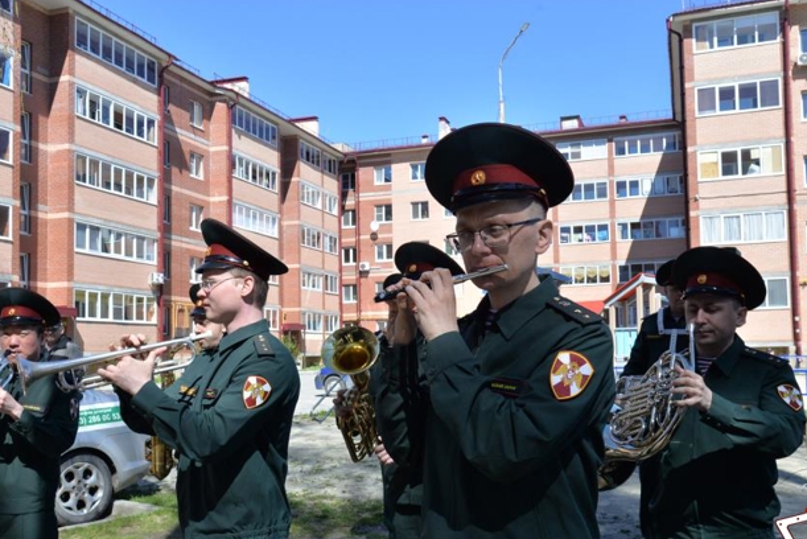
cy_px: 304
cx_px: 394
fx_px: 852
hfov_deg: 50.7
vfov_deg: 35.0
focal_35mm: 38
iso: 640
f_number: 11
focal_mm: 31
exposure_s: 1/500
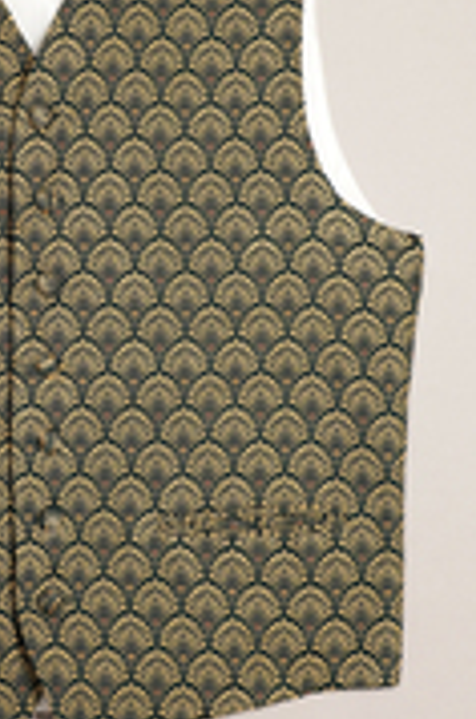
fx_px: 2090
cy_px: 297
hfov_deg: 12.8
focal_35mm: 105
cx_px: 14
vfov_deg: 19.5
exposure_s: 1/30
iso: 400
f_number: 8
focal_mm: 32
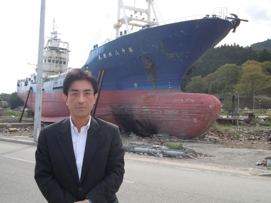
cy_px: 102
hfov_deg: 42.1
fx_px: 352
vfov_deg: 32.2
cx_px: 136
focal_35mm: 45
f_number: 4.6
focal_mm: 8.1
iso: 100
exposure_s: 1/250
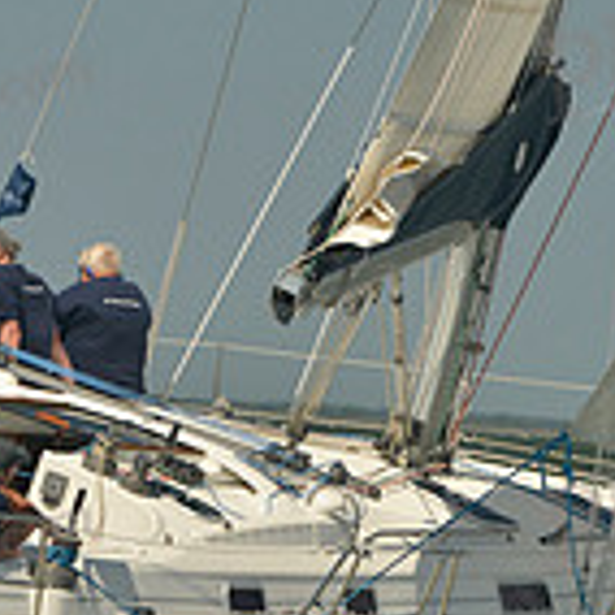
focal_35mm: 469
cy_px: 297
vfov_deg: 3.7
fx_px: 9427
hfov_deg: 3.7
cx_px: 320
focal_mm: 135
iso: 280
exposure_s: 1/1000
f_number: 9
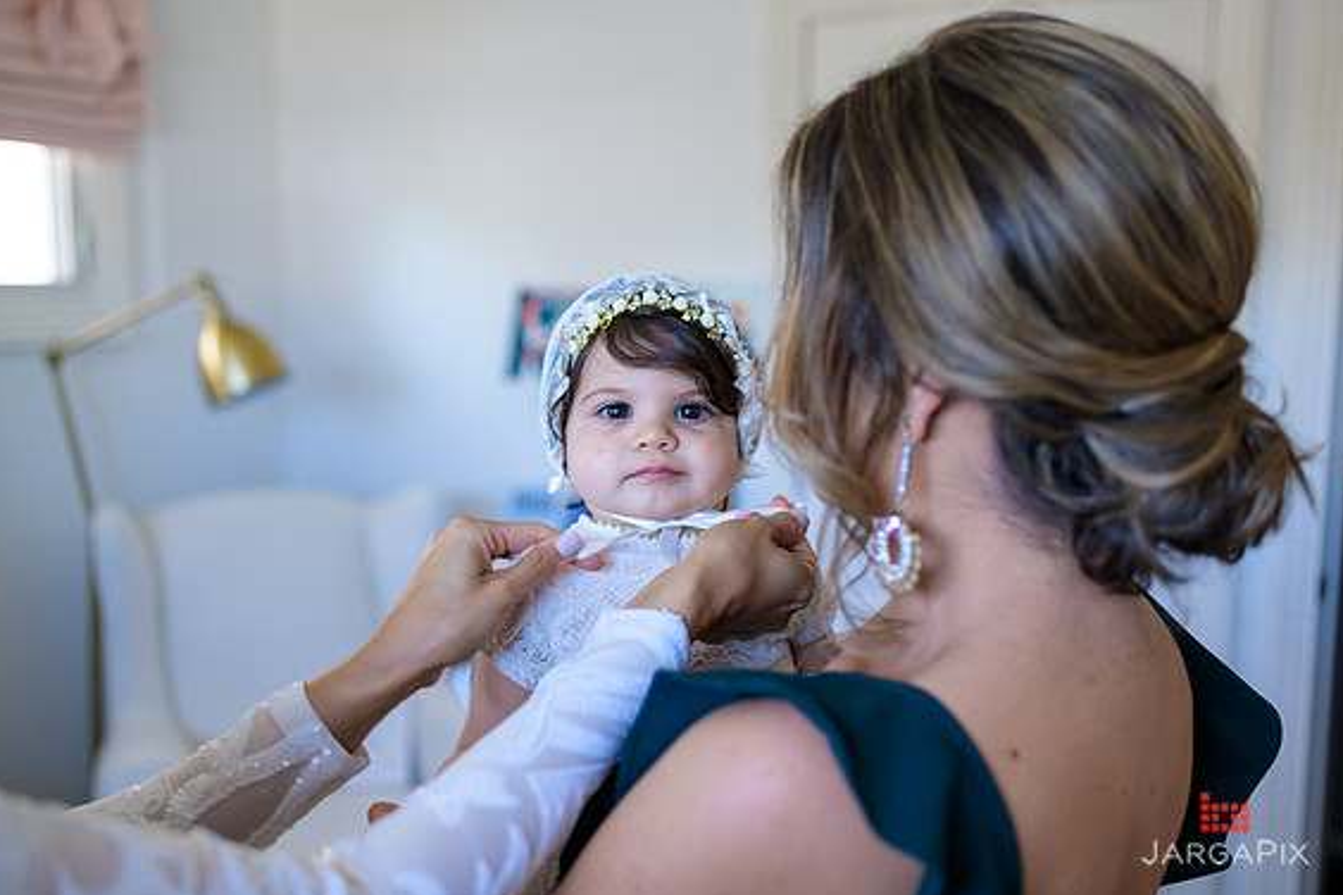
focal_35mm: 36
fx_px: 1343
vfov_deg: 36.9
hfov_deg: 53.1
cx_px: 679
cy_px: 456
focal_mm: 35
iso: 500
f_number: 2
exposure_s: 1/125
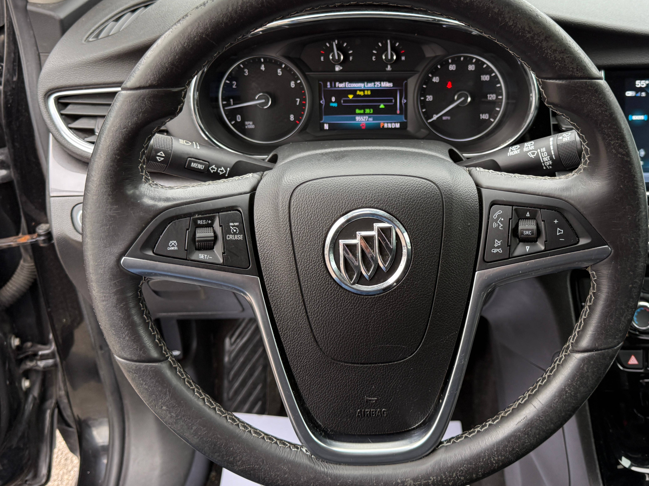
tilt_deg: -33.4
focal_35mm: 33
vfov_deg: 42.7
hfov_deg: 55.1
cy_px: 188
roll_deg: -1.3
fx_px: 619
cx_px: 377
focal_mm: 6.76
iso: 125
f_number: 1.78
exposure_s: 1/121
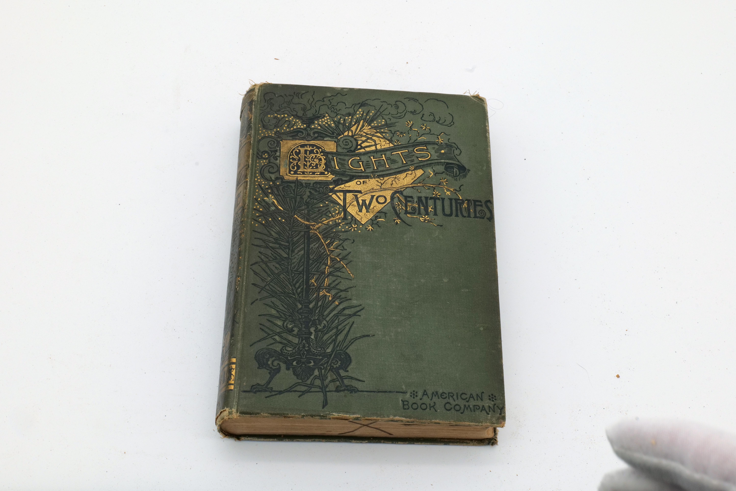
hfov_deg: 39.6
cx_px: 368
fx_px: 1022
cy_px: 246
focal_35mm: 50
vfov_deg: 27.0
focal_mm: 50
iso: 2000
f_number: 22
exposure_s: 1/80
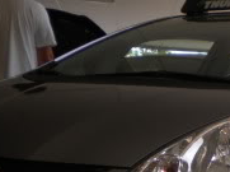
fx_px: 822
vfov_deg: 11.8
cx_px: 248
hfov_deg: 15.5
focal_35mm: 124
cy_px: 173
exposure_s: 1/150
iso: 80
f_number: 3.1
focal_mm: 6.3
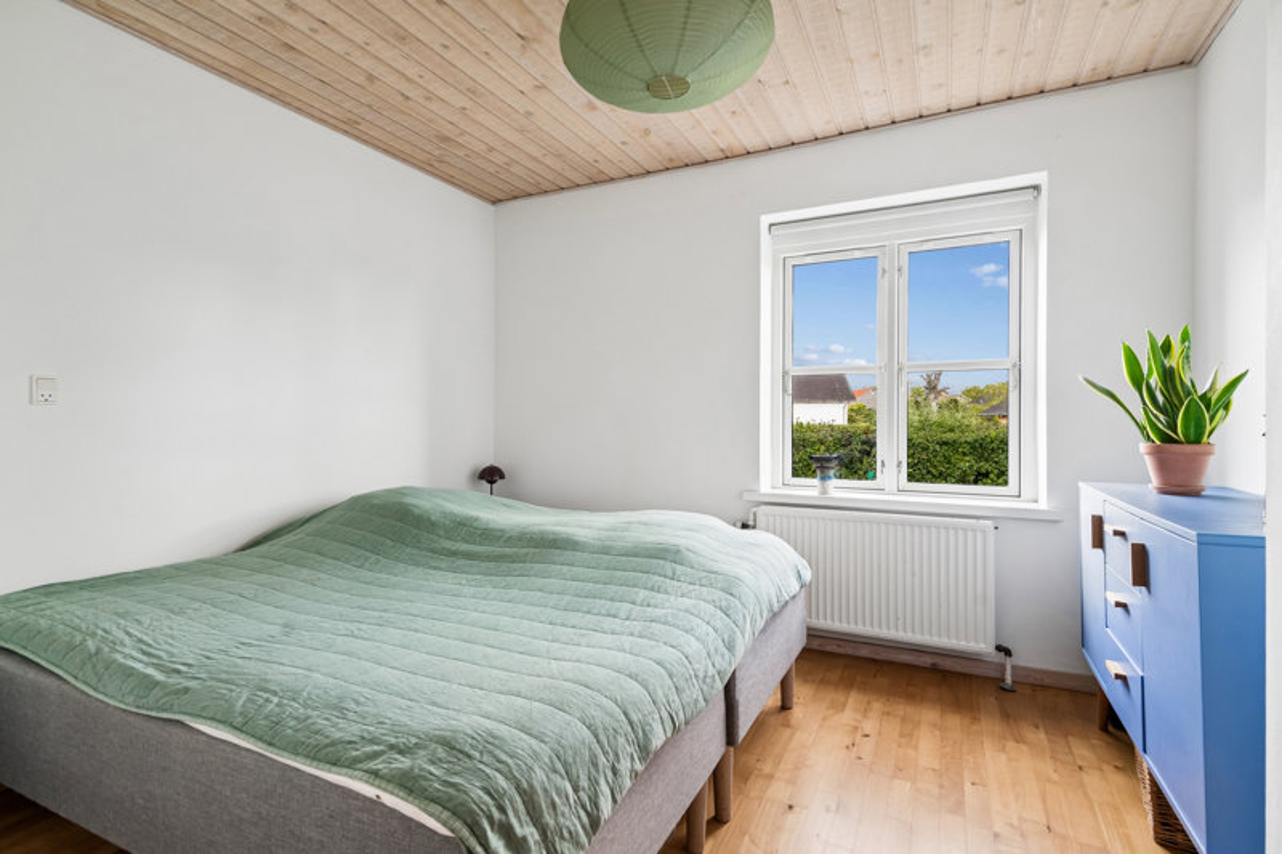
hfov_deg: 93.3
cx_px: 641
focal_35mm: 17
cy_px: 427
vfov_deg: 70.4
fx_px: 605
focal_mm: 17
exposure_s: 1/50
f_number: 7.1
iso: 800
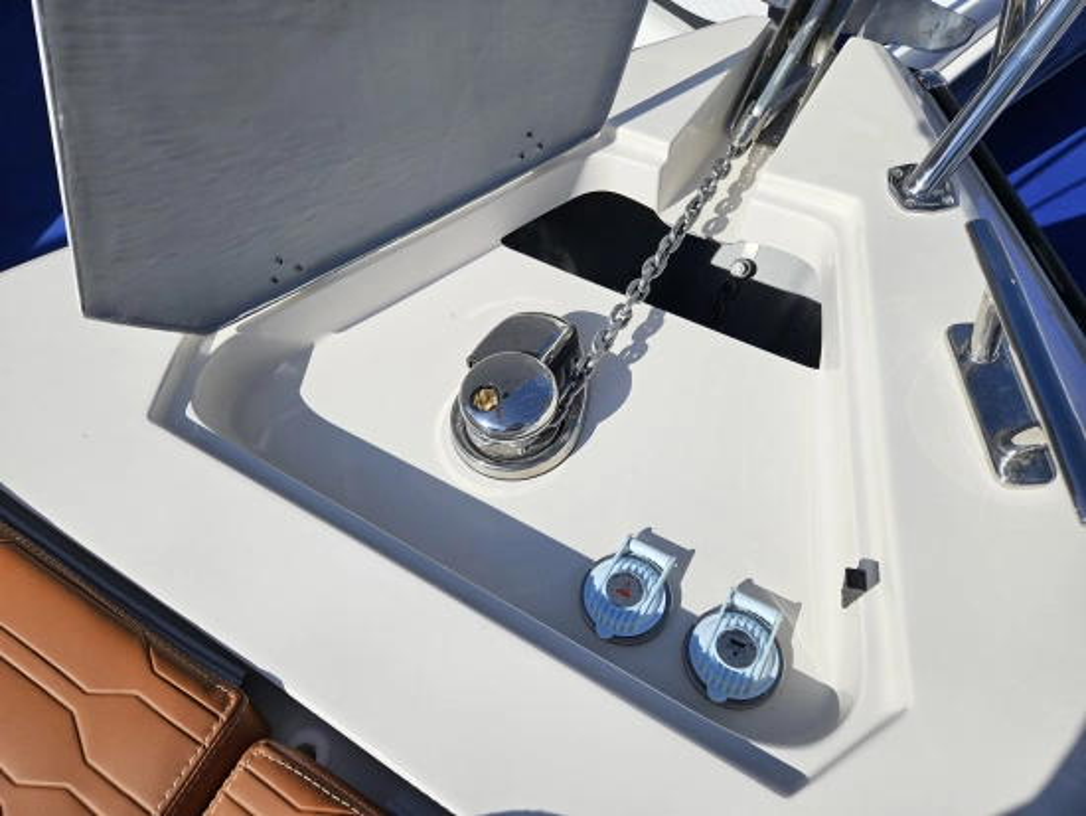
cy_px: 408
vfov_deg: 58.9
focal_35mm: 23
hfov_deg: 73.9
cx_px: 543
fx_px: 722
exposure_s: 1/4939
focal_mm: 5.4
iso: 25
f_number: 1.8
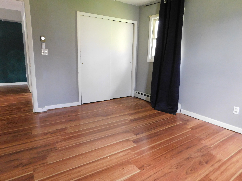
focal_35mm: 23
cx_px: 121
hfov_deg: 73.9
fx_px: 161
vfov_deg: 58.9
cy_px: 90
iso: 560
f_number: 3
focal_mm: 4
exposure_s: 1/30
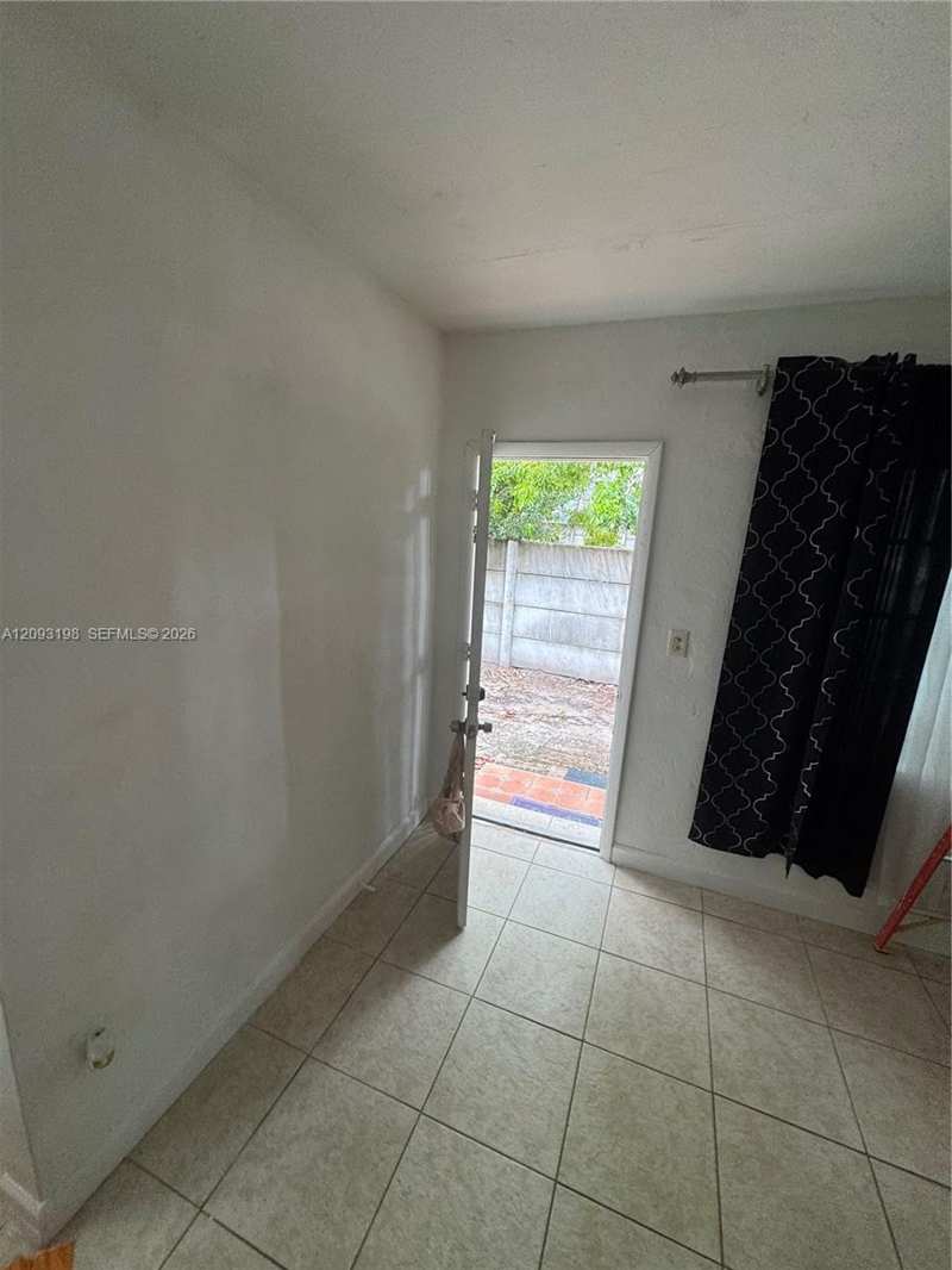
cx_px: 476
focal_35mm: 14
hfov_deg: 85.7
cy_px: 635
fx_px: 513
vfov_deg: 102.1
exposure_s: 1/120
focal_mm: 2.22
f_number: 2.2
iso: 100
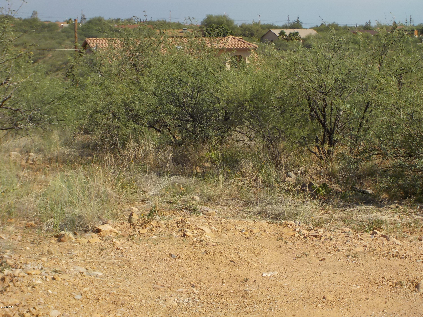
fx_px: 1100
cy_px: 158
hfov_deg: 21.8
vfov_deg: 16.4
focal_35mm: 90
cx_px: 212
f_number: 5.9
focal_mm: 12.3
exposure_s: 1/400
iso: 125
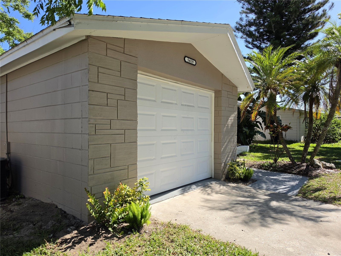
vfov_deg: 58.9
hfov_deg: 73.9
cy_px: 128
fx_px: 227
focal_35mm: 23
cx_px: 170
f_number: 1.4
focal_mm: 6.5
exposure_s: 1/3809
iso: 64
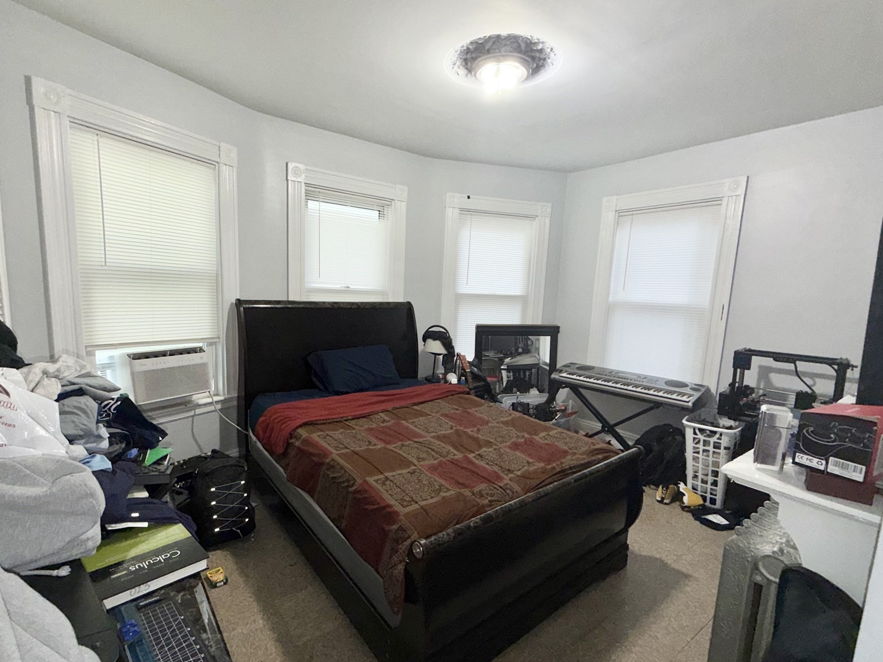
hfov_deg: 90.9
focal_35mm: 17
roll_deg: -1.7
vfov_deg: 74.7
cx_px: 408
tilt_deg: -8.1
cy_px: 345
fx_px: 434
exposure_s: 1/60
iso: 40
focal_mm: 2.22
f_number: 2.2
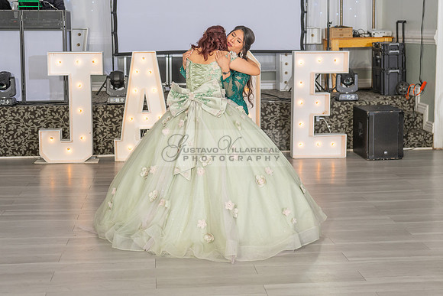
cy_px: 116
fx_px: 717
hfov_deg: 34.3
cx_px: 222
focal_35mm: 58
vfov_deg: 23.2
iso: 500
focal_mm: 48
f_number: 3.5
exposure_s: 1/160
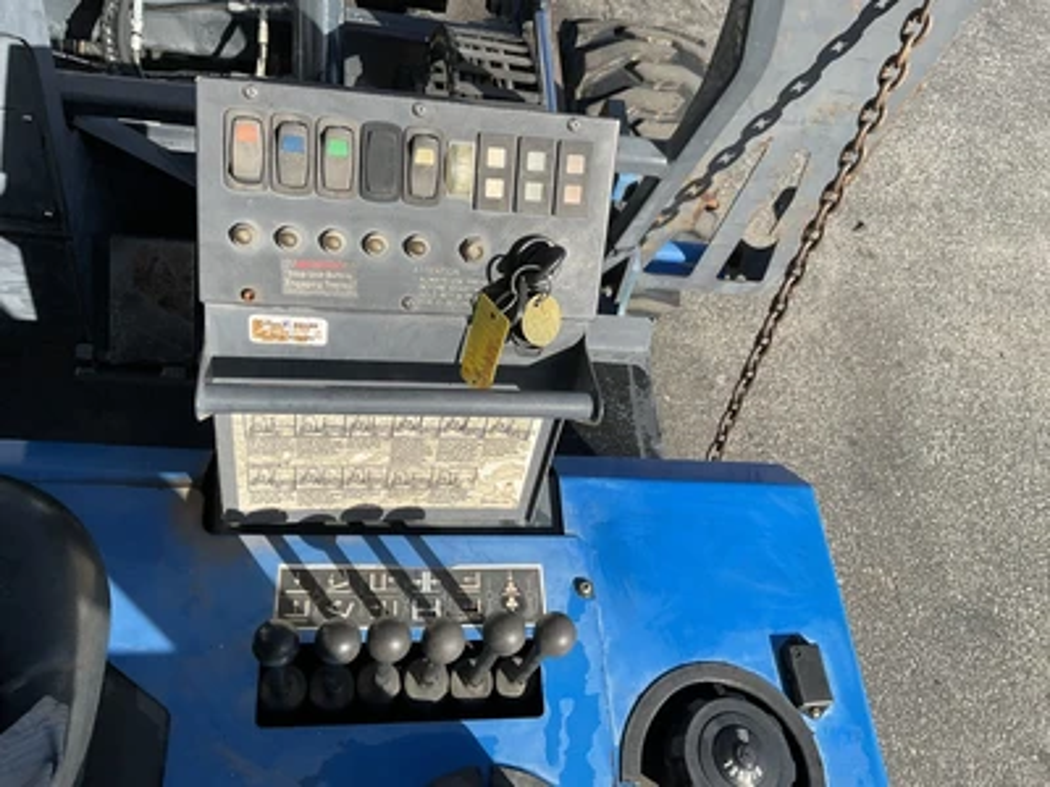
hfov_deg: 61.7
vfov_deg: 48.2
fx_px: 880
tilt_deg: -54.6
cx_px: 525
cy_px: 394
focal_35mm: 29
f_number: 1.8
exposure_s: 1/1221
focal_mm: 3
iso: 16
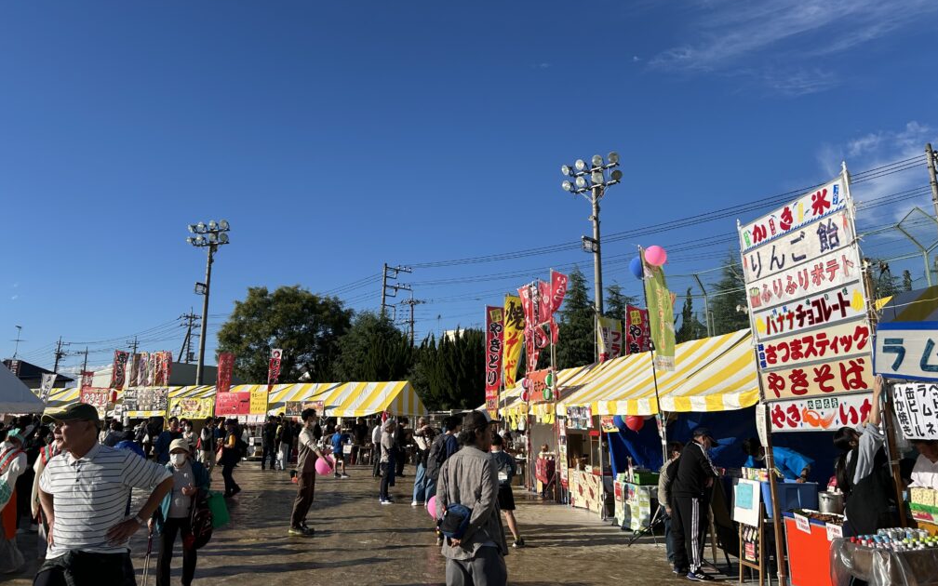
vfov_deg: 44.4
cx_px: 476
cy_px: 245
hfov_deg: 66.5
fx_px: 716
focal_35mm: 28
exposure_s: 1/4630
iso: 50
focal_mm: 5.7
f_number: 1.5
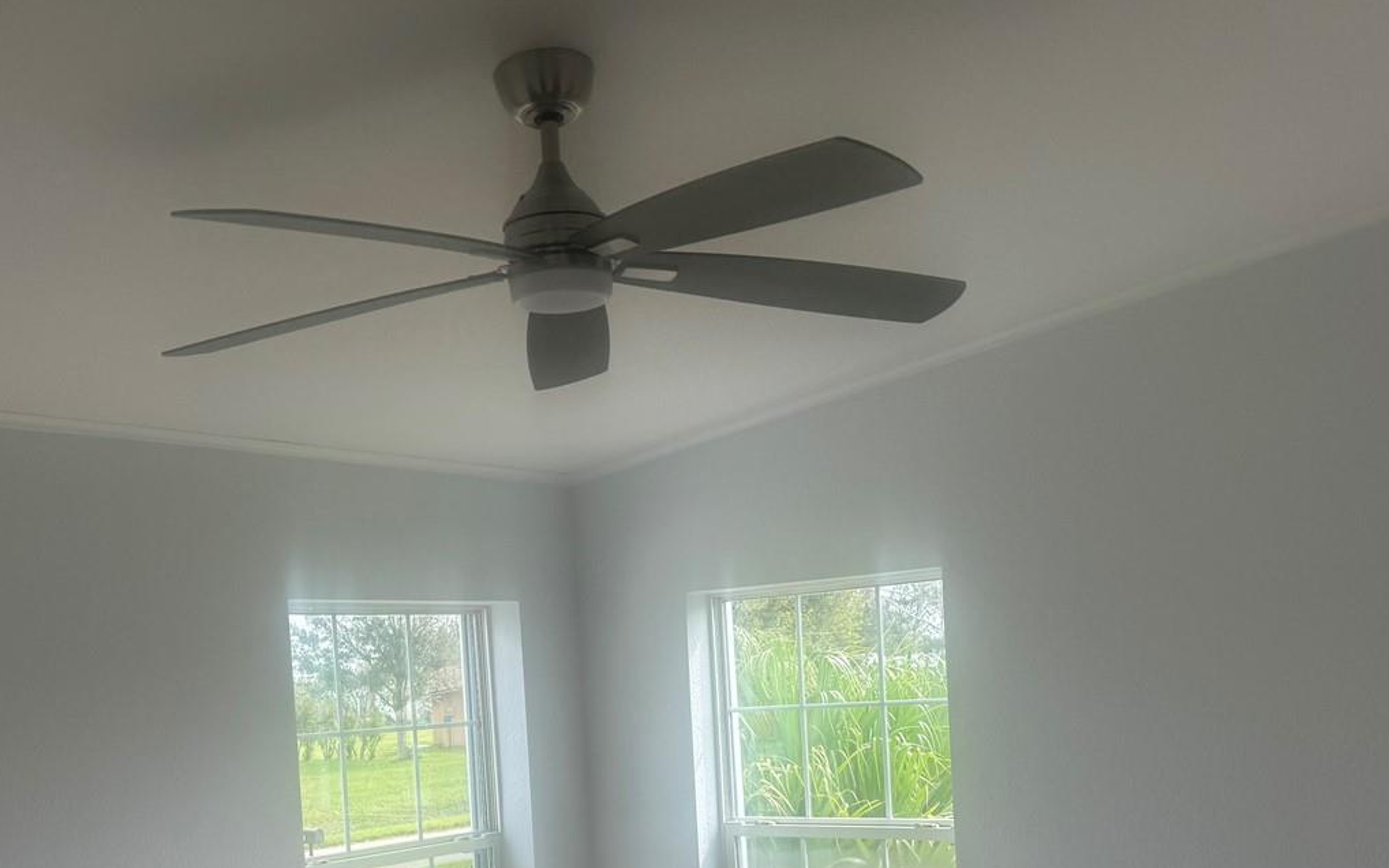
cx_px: 656
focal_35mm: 40
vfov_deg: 31.0
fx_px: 1514
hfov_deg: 49.3
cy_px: 723
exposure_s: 1/527
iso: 80
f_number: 1.78
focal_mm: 6.76
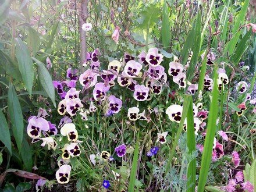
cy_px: 96
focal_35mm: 36
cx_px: 128
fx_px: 266
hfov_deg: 51.4
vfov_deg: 39.7
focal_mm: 6
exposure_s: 1/71.4
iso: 80
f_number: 2.7
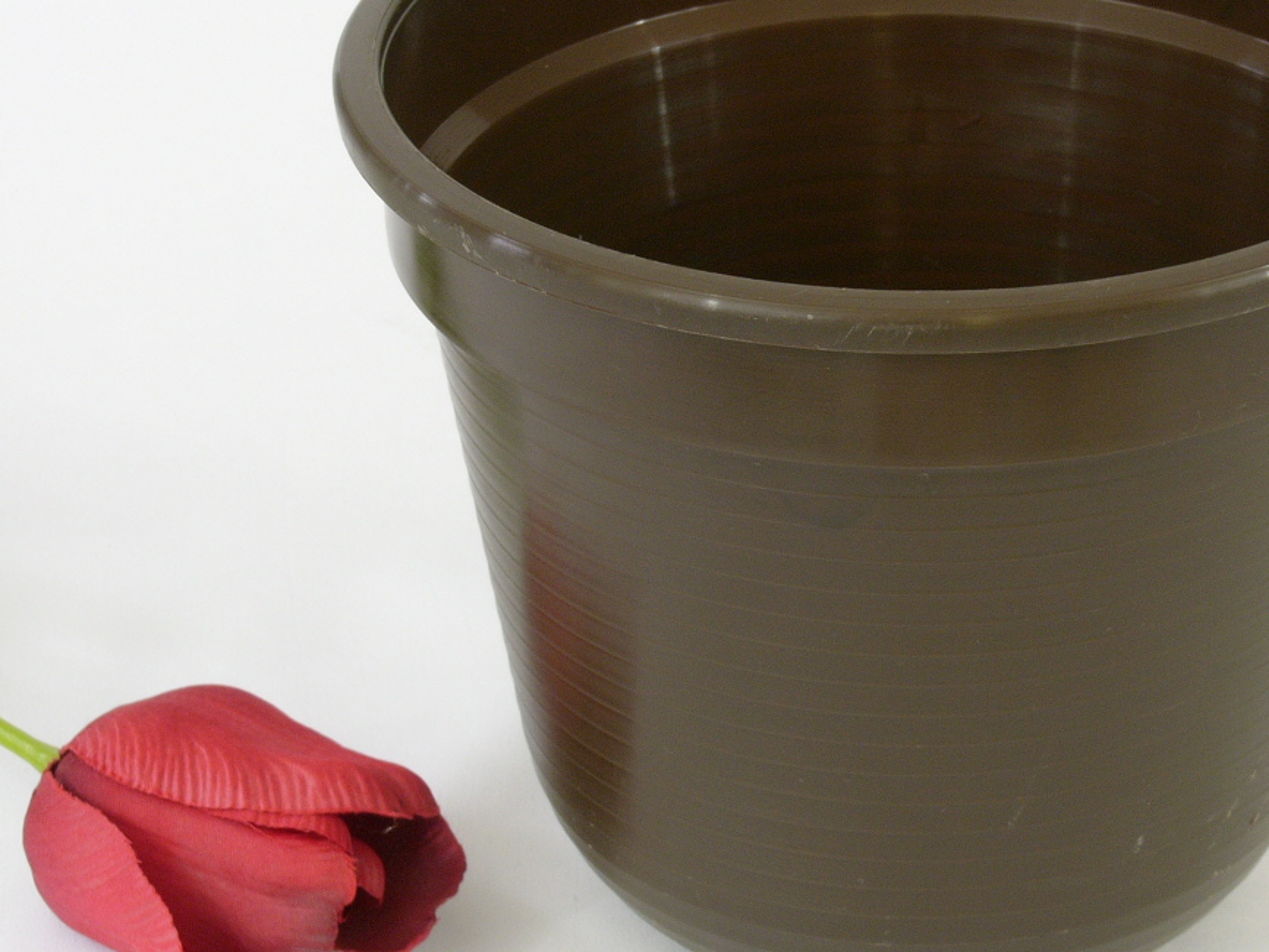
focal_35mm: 133
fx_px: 4877
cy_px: 401
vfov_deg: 11.2
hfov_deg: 14.8
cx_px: 869
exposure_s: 1
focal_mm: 22.5
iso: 100
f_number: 9
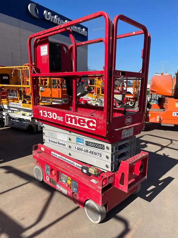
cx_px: 89
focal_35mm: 26
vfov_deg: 67.3
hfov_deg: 53.1
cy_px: 119
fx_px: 178
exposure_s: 1/4464
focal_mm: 4.2
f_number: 1.6
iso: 32
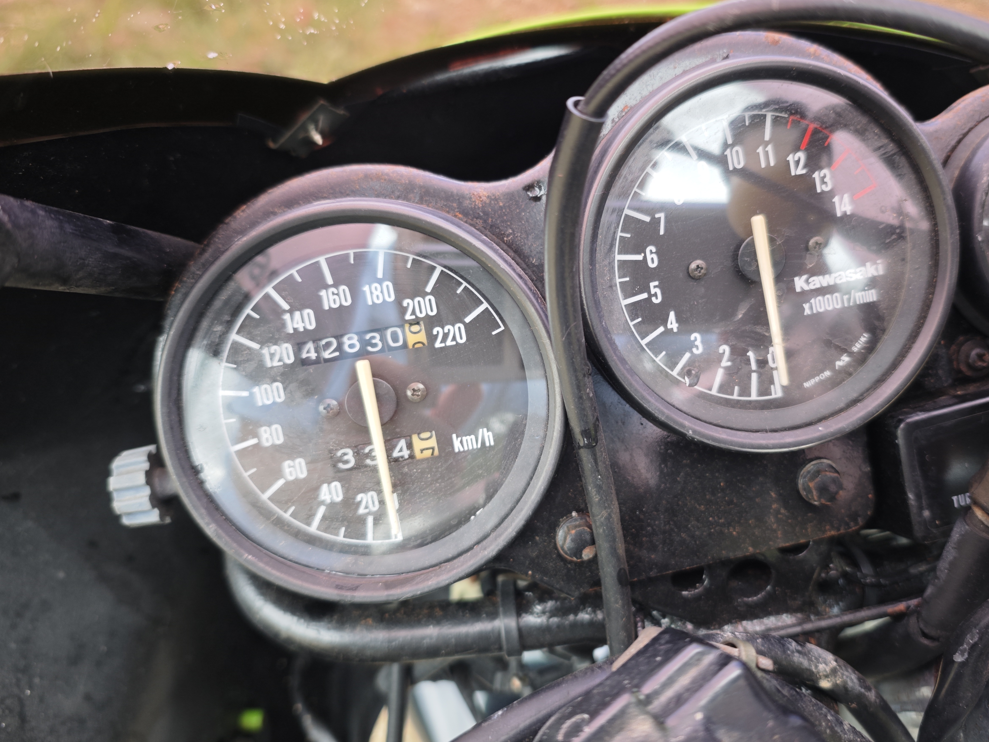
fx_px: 771
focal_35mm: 27
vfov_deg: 51.3
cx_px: 559
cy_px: 360
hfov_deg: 65.1
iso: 100
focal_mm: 6.68
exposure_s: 1/100
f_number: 1.42
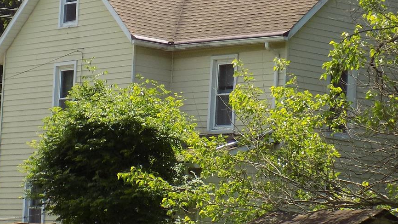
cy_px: 93
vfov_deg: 8.0
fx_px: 1604
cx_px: 166
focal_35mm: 152
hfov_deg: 14.1
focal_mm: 10.5
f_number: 4
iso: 80
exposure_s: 1/320
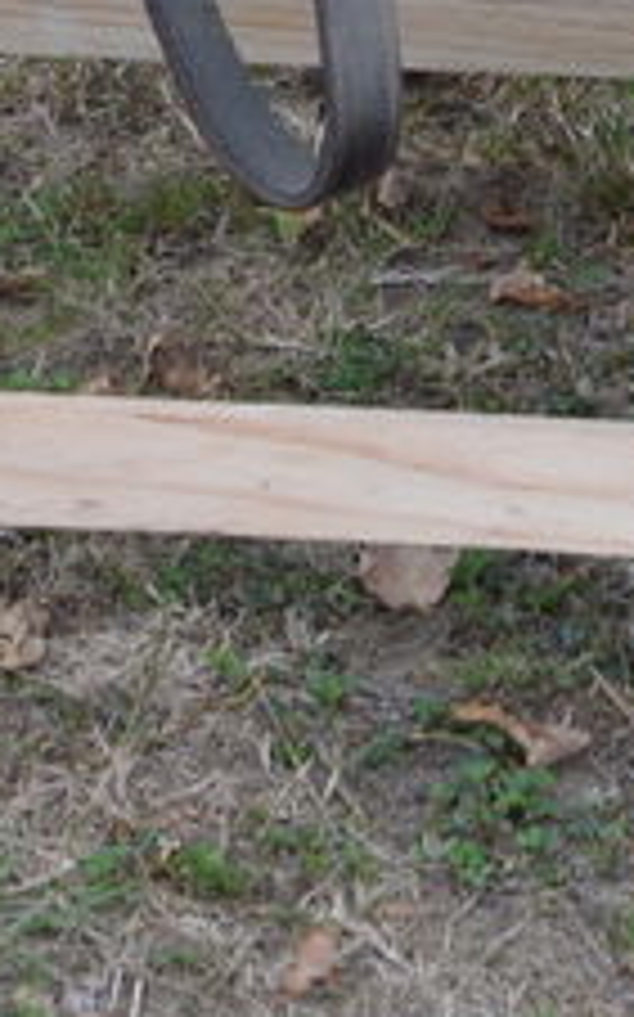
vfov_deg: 6.1
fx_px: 9328
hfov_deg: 3.9
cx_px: 319
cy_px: -891
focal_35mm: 337
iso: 200
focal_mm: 50
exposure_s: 1/200
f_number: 7.1
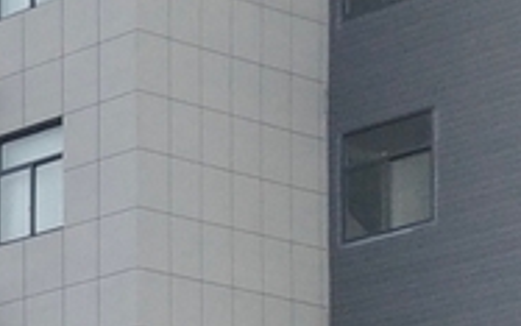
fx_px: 2897
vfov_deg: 6.1
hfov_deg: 8.7
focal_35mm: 204
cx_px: -961
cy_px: 883
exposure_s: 1/516
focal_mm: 3.95
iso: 129
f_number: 1.8
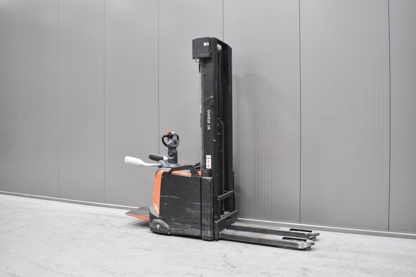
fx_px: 347
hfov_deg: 61.9
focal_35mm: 30
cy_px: 138
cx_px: 208
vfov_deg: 43.6
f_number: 4.5
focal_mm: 20
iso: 1600
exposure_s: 1/40
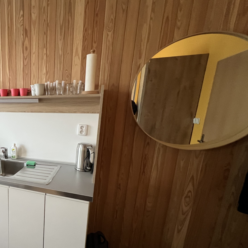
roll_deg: +0.4
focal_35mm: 21
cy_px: 147
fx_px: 170
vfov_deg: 71.5
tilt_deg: -12.8
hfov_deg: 60.7
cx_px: 24
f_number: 1.8
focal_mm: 1.57
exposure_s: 1/60
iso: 500
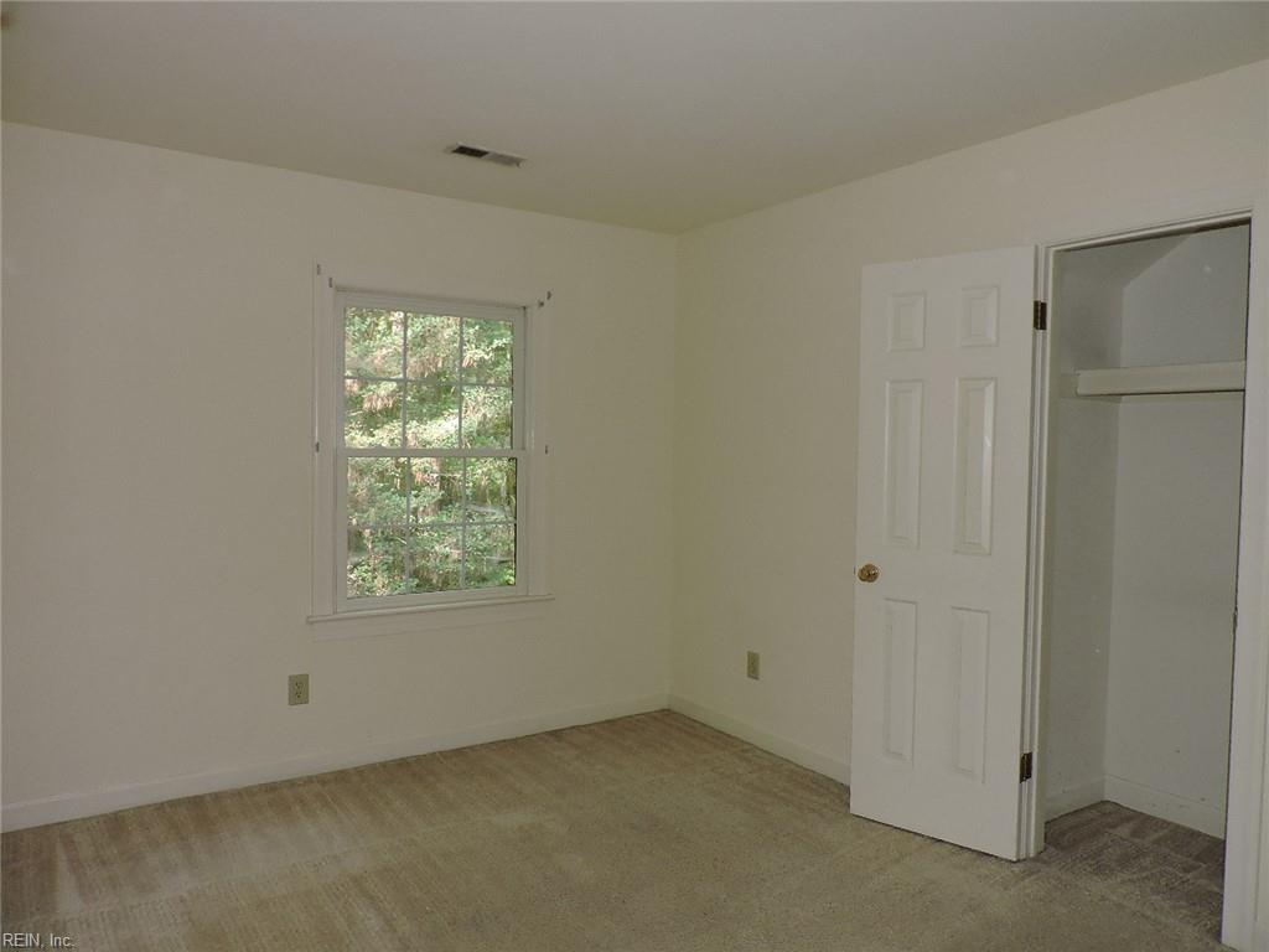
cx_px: 634
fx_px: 880
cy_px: 476
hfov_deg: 71.6
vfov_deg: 56.8
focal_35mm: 24
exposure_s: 1/30
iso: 200
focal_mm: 4.3
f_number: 3
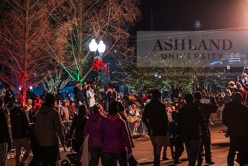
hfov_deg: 27.3
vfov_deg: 18.4
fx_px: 510
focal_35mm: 74
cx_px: 124
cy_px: 83
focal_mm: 74
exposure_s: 1/320
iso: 4000
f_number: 3.5
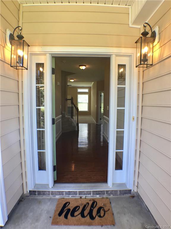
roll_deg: -0.4
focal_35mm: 29
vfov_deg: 61.7
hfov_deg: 48.2
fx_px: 191
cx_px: 86
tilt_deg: -4.5
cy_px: 114
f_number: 2.2
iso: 25
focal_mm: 4.15
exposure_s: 1/60
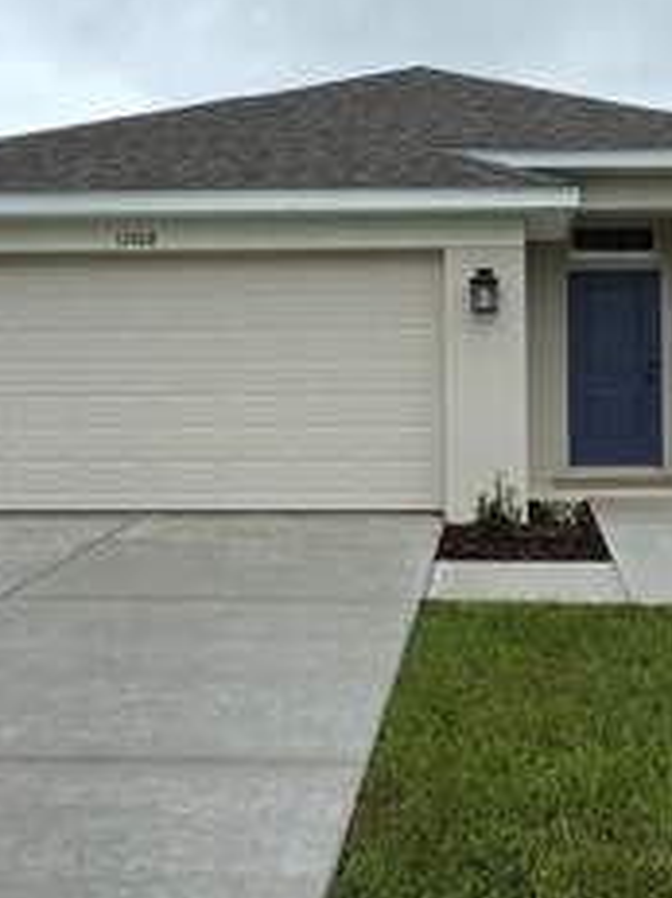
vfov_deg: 51.1
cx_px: 462
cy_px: 373
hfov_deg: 39.0
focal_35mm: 36
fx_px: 933
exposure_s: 1/2000
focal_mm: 2.2
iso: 100
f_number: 1.9
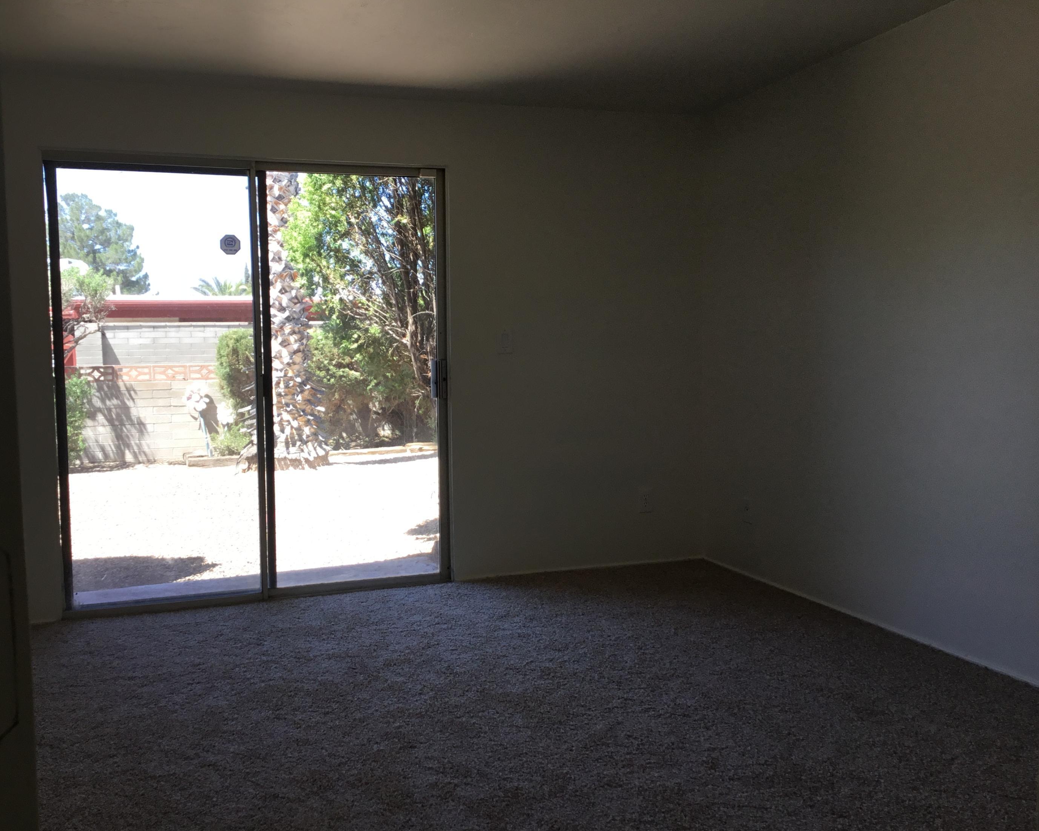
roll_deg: +1.4
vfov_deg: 44.5
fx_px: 1015
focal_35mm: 33
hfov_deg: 54.1
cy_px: 421
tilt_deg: -5.1
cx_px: 476
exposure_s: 1/120
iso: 25
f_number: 2.4
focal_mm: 3.3
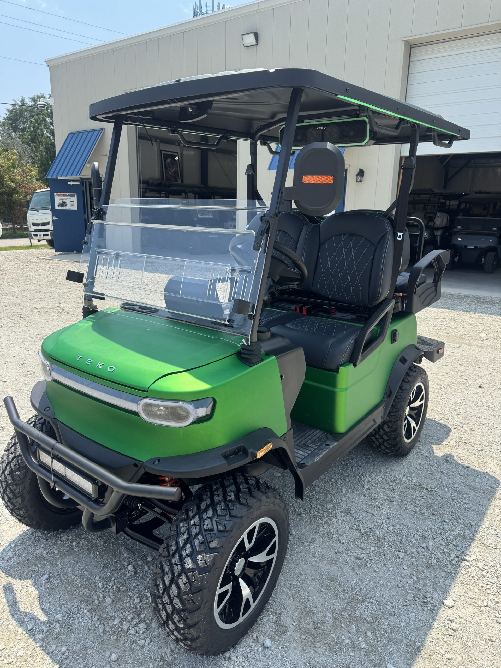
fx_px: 463
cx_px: 250
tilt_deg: -15.0
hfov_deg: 56.8
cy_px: 334
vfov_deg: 71.6
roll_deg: -0.8
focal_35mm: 24
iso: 80
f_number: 1.78
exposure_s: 1/2331
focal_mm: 6.76
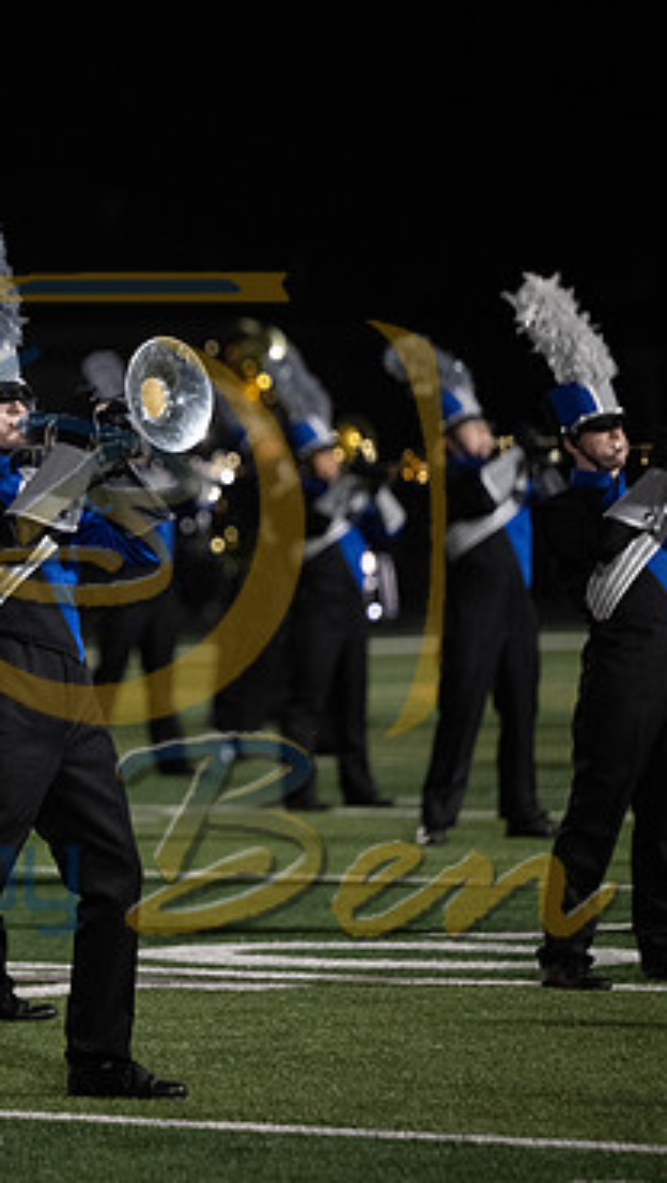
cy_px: 604
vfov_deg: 7.5
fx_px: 9041
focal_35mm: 288
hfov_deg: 4.2
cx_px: 45
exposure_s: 1/1250
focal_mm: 175
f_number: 2.8
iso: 5000
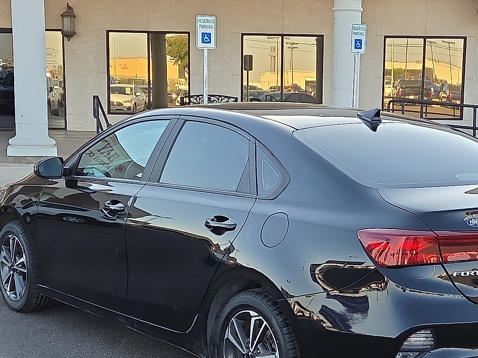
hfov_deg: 27.7
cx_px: 304
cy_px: 251
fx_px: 967
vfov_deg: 20.9
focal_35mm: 70
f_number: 1.8
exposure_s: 1/263
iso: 25
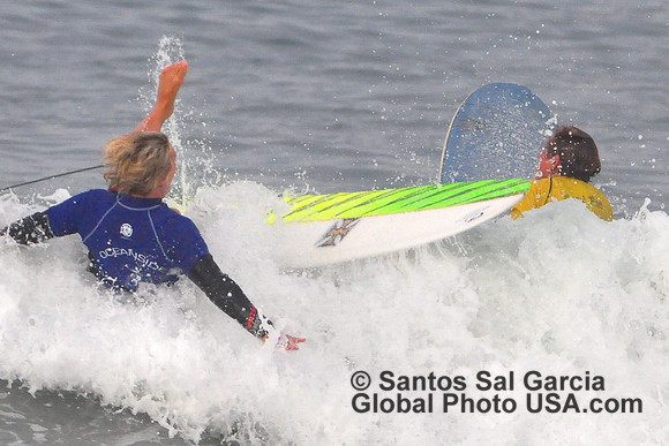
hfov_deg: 2.5
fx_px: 15334
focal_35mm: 825
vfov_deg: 1.7
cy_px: 223
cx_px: 334
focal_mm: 550
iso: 1250
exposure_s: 1/1250
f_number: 11
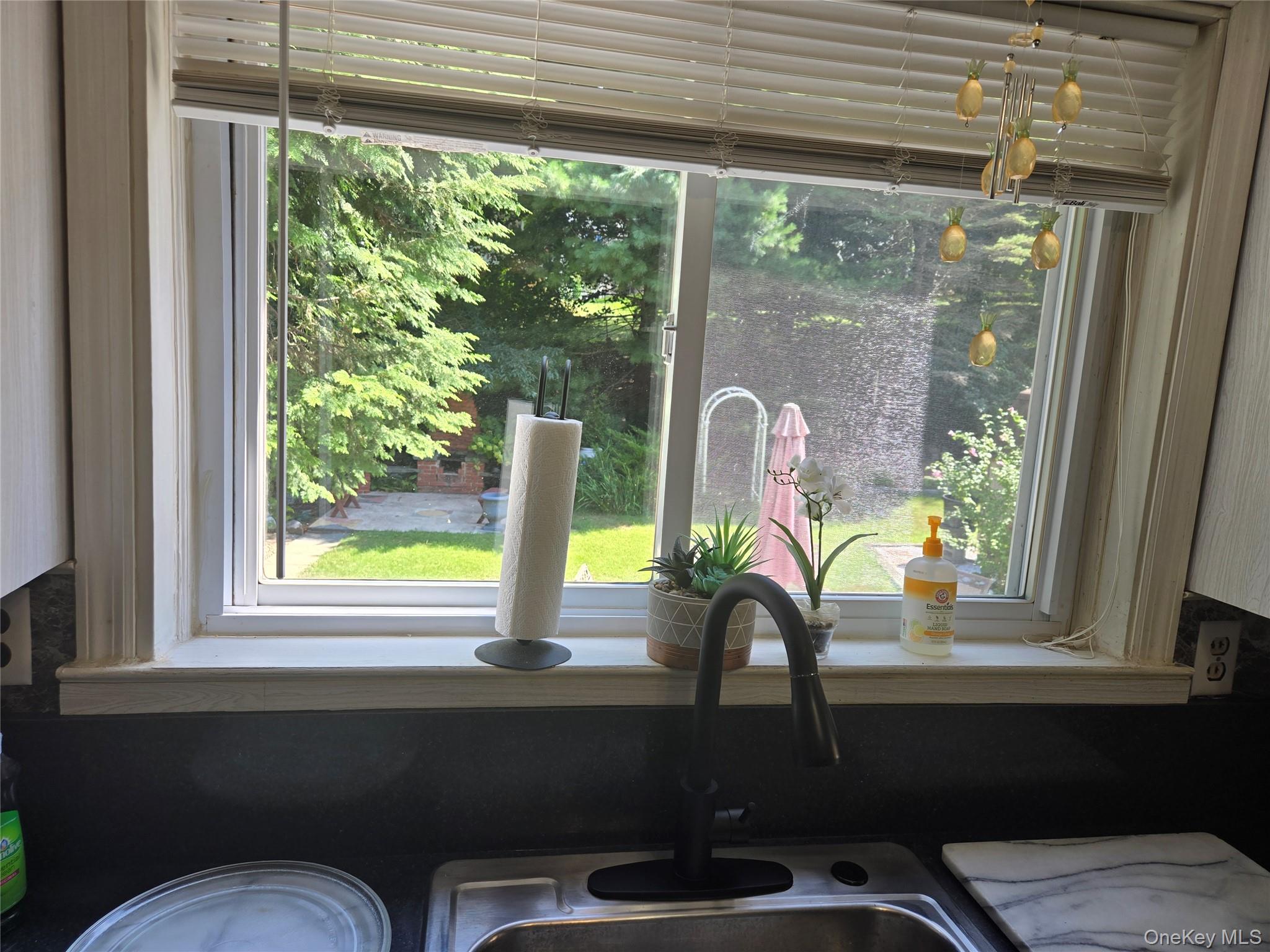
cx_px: 635
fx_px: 844
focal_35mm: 23
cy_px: 476
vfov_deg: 58.9
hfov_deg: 73.9
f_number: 1.8
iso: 25
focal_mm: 5.4
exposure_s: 1/144
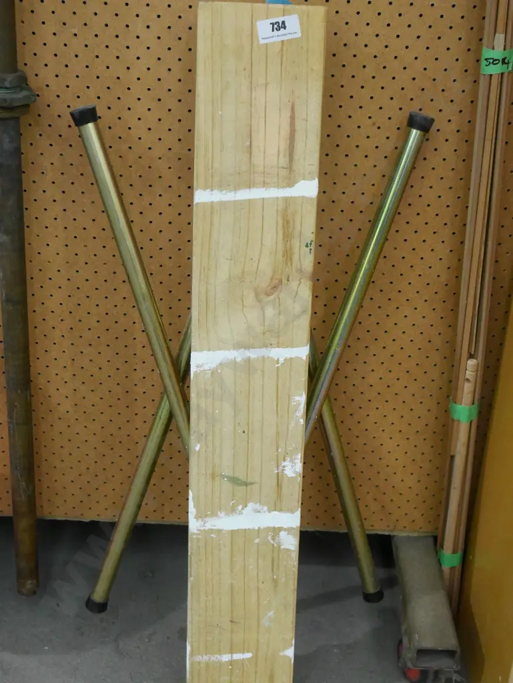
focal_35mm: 50
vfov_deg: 38.2
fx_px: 987
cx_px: 256
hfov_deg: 29.1
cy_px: 342
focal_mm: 25
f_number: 5.2
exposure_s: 1/40
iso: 3200
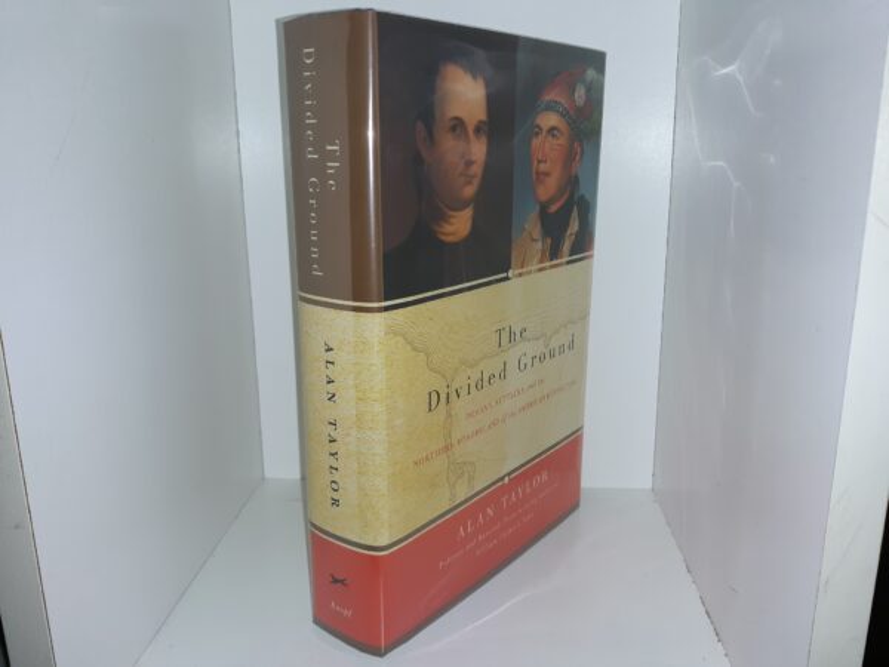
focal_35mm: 28
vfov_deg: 49.7
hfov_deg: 63.4
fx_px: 719
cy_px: 334
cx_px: 444
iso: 40
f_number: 1.7
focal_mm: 3.7
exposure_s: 1/129
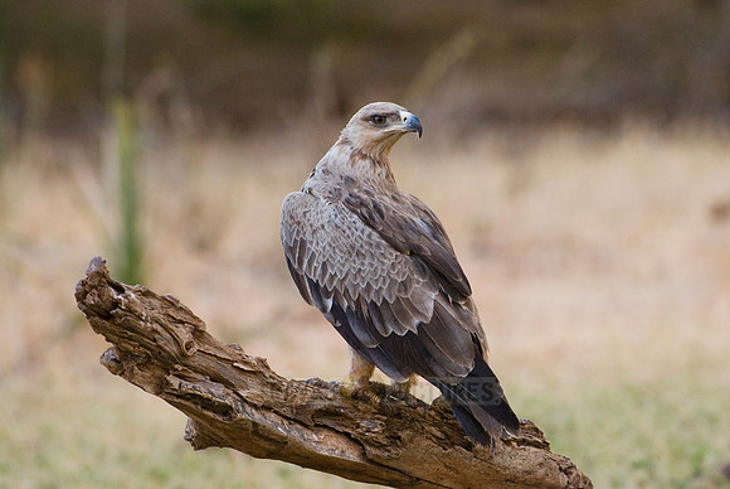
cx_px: 365
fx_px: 12179
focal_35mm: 600
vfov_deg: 2.3
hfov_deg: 3.4
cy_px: 244
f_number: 5.6
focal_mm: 400
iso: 400
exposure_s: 1/80
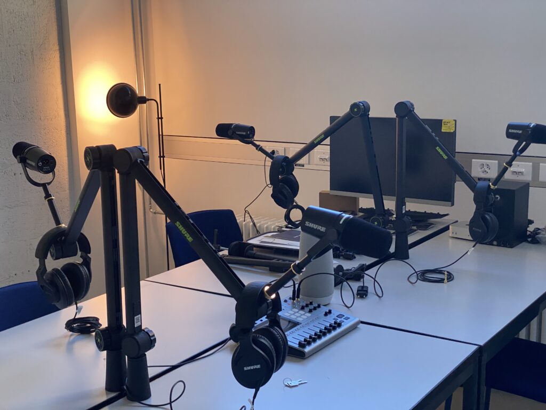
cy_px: 205
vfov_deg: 28.0
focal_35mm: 52
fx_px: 820
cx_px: 273
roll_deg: +1.0
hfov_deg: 36.8
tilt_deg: -11.6
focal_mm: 6
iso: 160
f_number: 2
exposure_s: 1/85
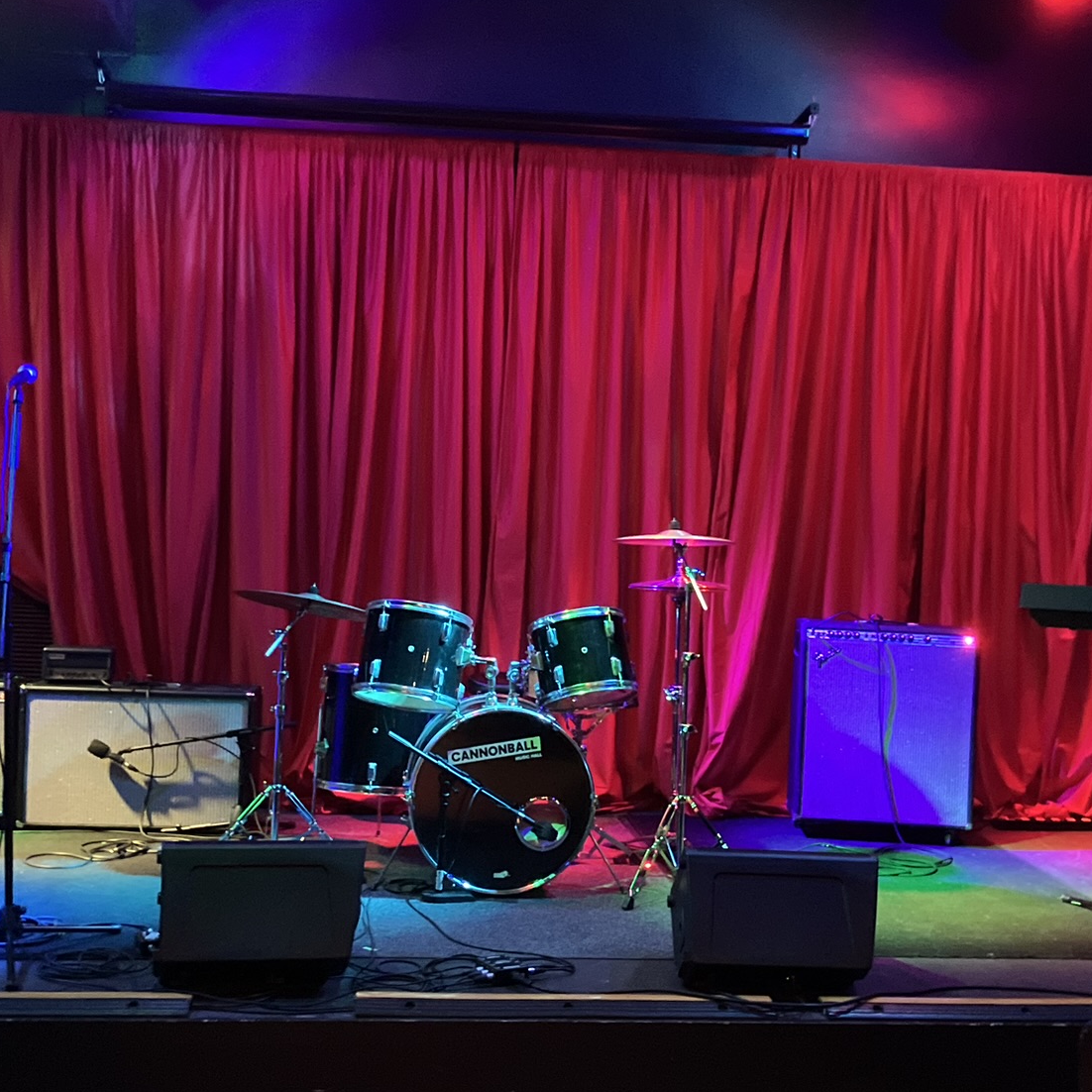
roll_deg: -1.1
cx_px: 565
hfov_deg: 36.8
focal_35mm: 46
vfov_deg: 36.8
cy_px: 589
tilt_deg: -3.1
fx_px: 1642
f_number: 1.8
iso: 1000
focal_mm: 3.99
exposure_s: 1/15
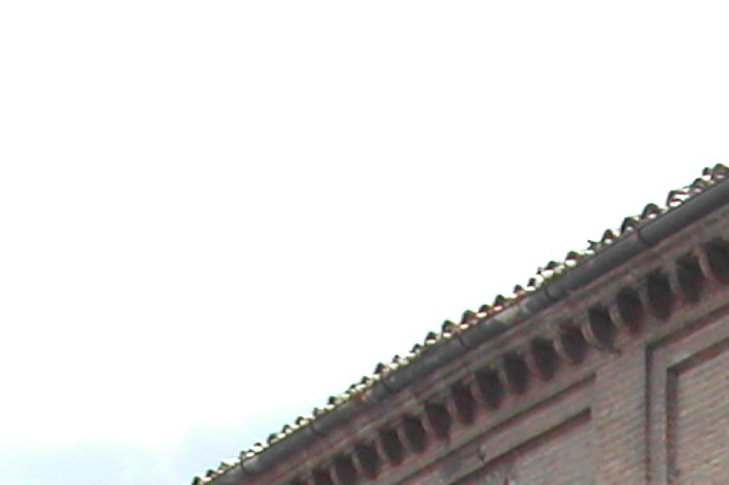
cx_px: 848
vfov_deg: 8.2
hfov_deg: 12.6
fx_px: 3219
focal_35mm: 159
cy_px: 970
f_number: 7.6
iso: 100
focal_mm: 8
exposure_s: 1/97
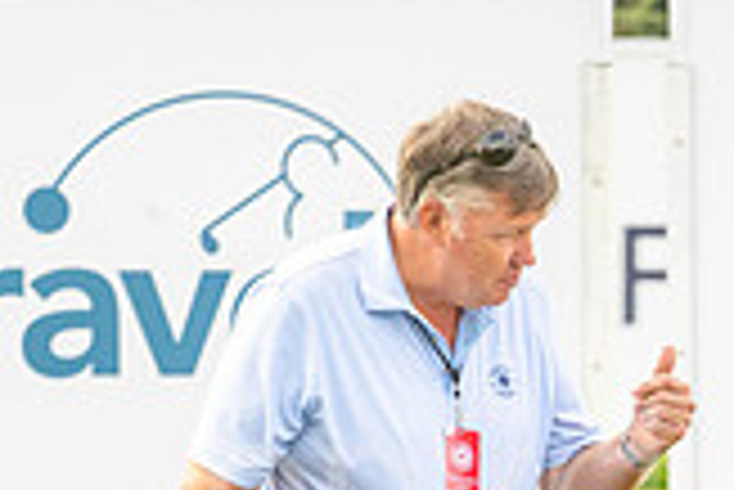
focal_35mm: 1069
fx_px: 21815
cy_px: 775
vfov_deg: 1.3
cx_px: 693
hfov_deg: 1.9
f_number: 4
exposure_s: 1/800
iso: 640
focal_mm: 300
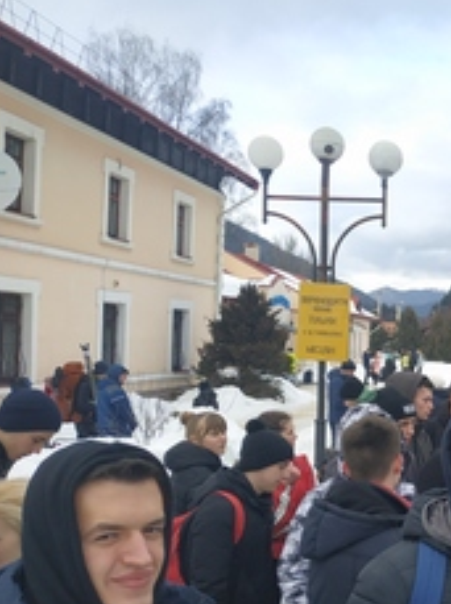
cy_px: 359
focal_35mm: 42
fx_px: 732
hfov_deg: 30.7
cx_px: 491
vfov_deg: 44.6
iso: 160
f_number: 1.9
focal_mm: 3.94
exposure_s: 1/750
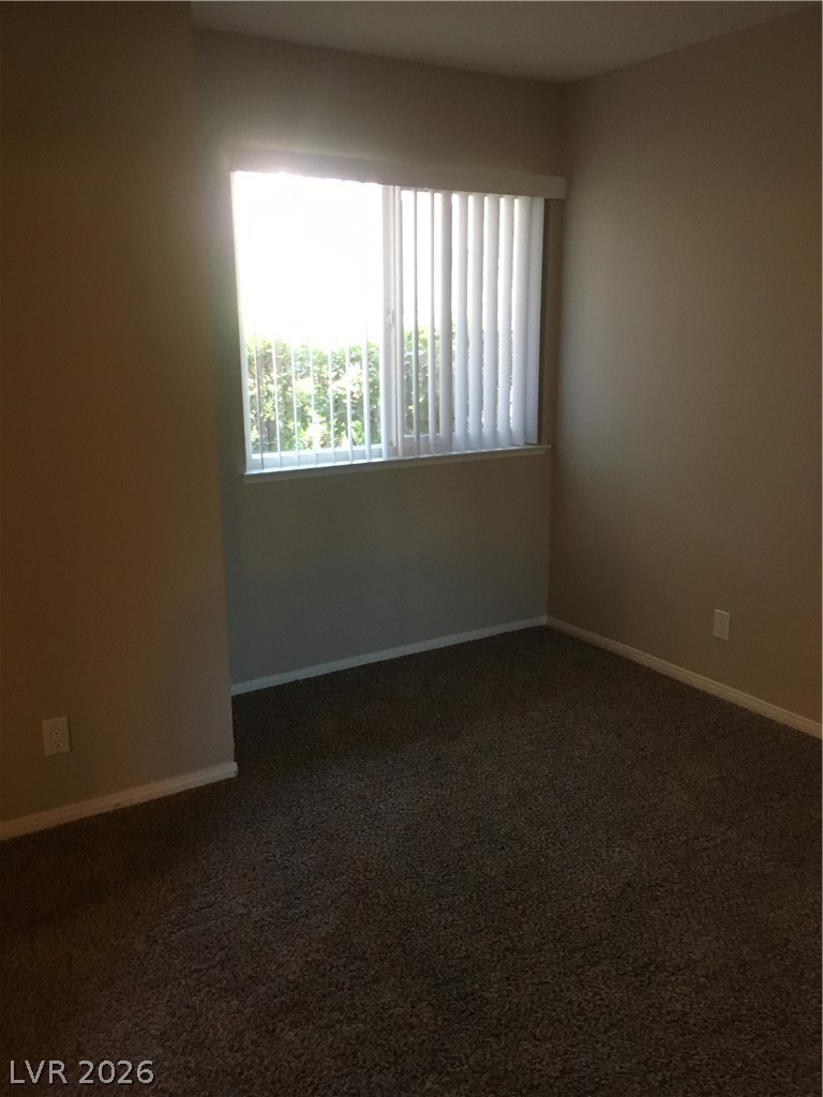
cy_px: 548
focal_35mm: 29
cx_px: 412
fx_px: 919
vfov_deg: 61.7
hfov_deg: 48.2
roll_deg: +0.7
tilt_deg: -12.9
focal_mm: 4.15
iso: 200
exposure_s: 1/30
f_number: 2.2
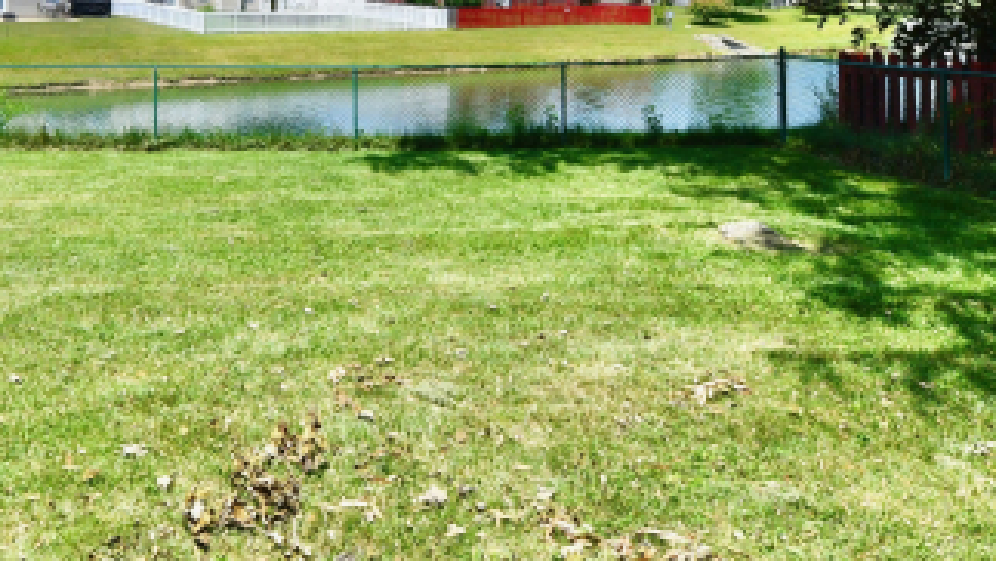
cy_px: 0
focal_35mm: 34
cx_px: 250
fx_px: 898
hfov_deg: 55.3
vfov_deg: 32.0
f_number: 11
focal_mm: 14
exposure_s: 1/500
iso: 640
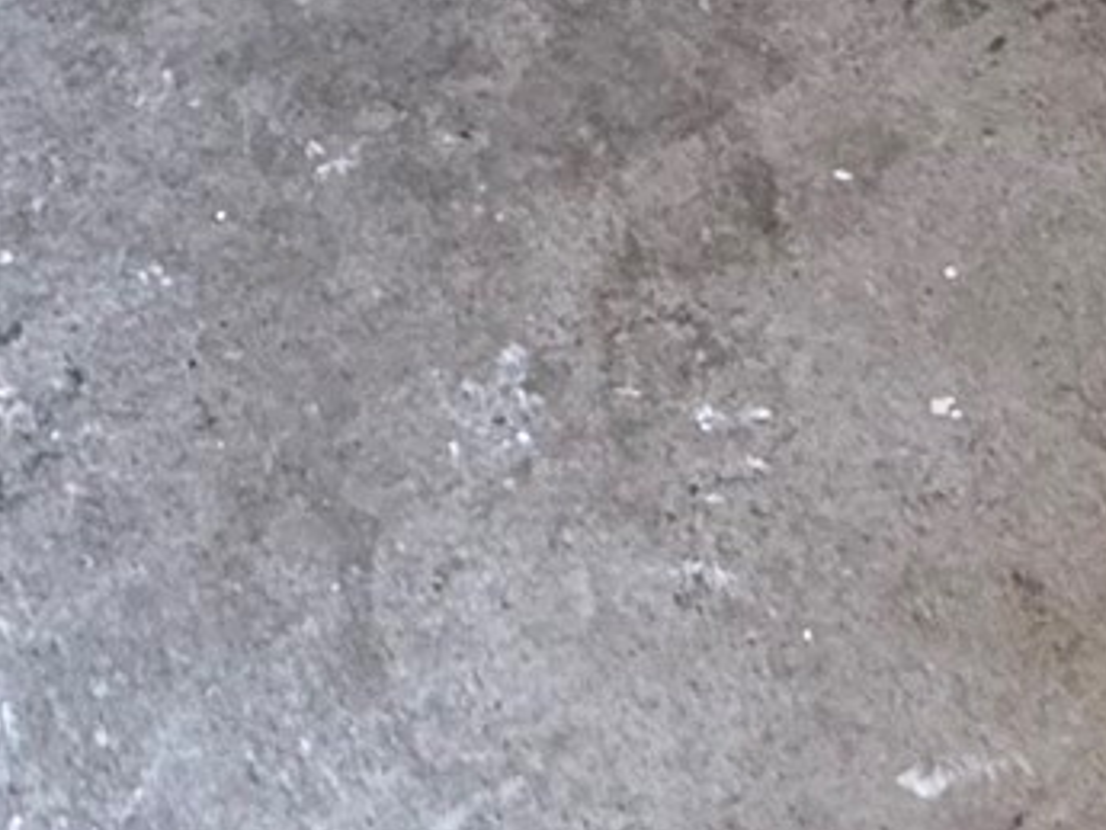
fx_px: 2653
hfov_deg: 23.4
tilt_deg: -9.7
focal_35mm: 83
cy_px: -1609
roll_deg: +0.6
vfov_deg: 11.4
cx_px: 301
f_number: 2.2
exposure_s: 1/120
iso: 200
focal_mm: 2.22
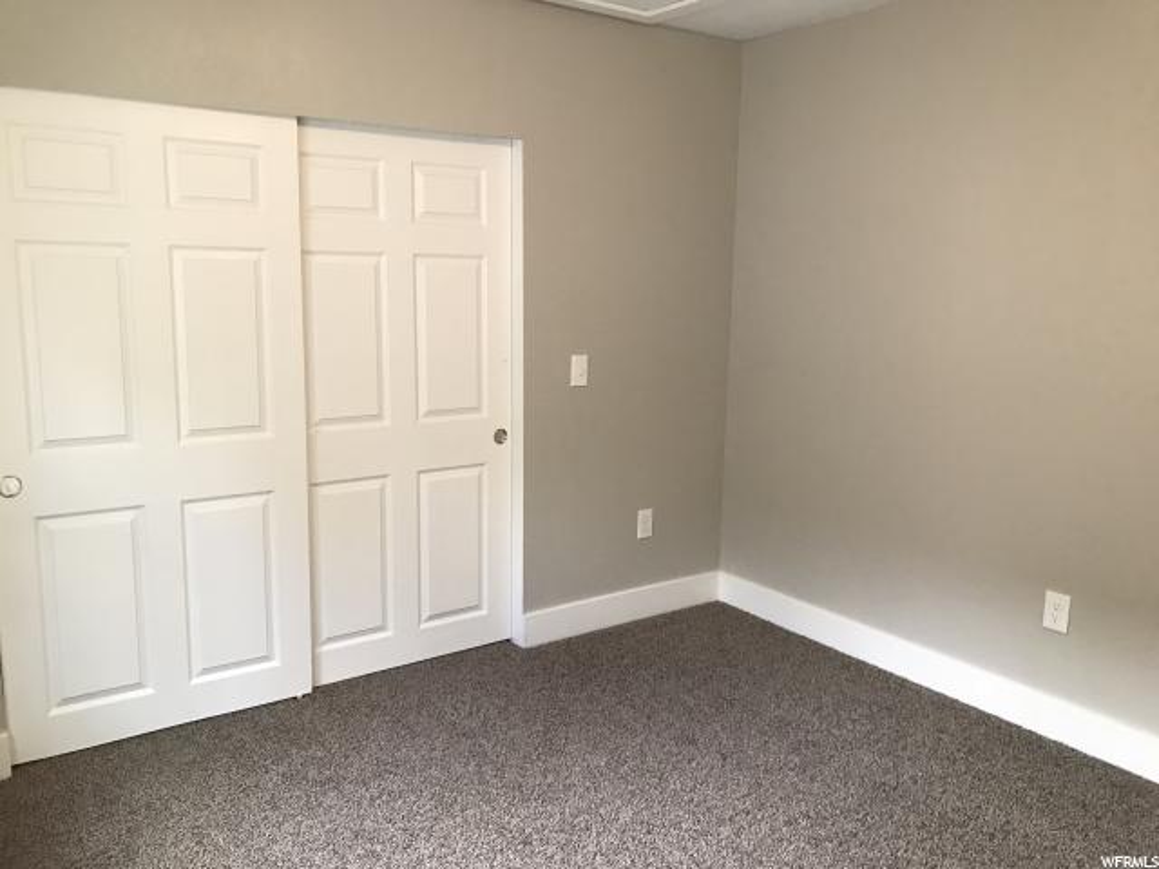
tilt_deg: -8.8
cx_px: 580
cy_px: 434
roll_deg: +0.0
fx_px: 937
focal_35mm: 28
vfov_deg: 49.7
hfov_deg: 63.4
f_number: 1.8
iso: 40
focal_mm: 3.99
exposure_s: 1/30
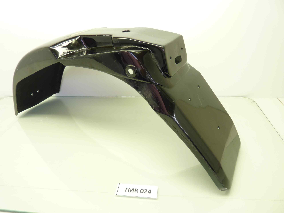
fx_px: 205
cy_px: 106
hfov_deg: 69.4
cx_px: 142
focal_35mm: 25
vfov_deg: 54.9
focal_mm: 4.1
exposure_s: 1/15
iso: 80
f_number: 3.3
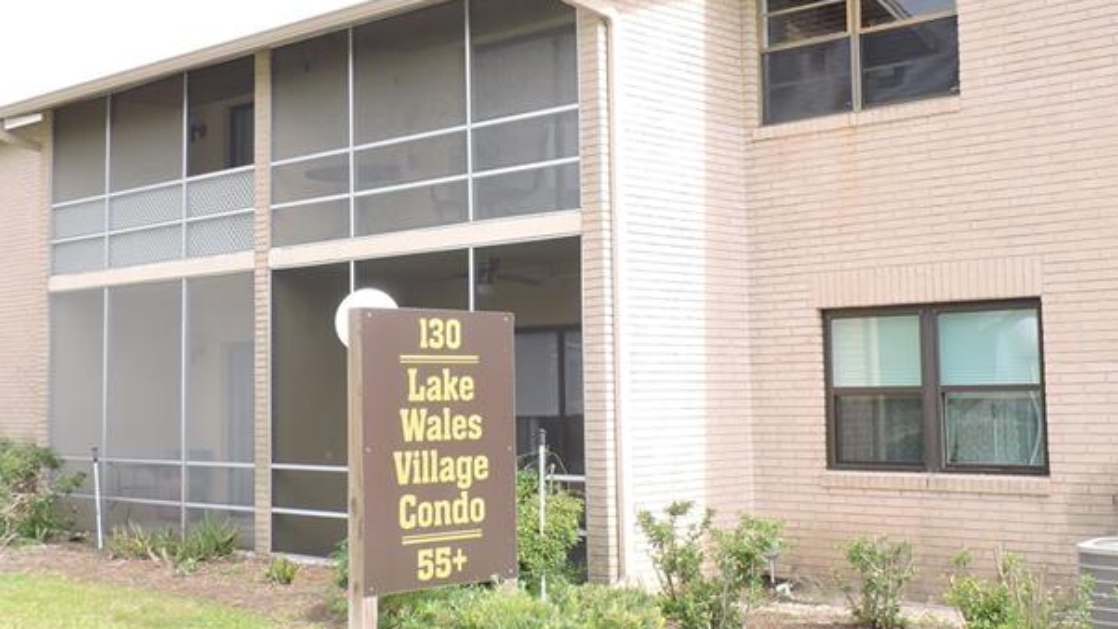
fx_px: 1541
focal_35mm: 52
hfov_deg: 39.8
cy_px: 262
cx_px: 502
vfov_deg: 23.0
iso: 140
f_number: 3.1
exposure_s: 1/500
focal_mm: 5
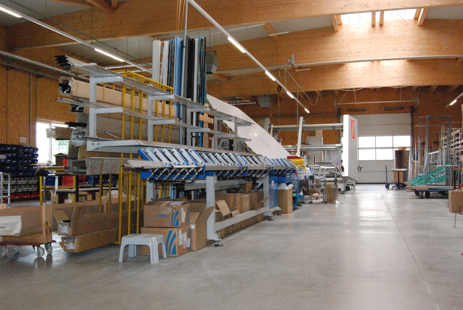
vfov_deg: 34.3
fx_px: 502
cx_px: 232
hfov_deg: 49.5
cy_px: 155
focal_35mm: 39
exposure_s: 1/200
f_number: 9
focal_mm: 26
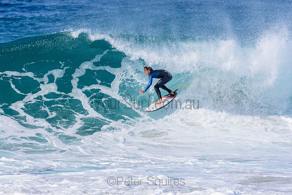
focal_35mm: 750
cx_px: 146
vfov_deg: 1.8
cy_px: 98
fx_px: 6084
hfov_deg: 2.7
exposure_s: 1/2000
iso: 250
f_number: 5.6
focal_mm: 500
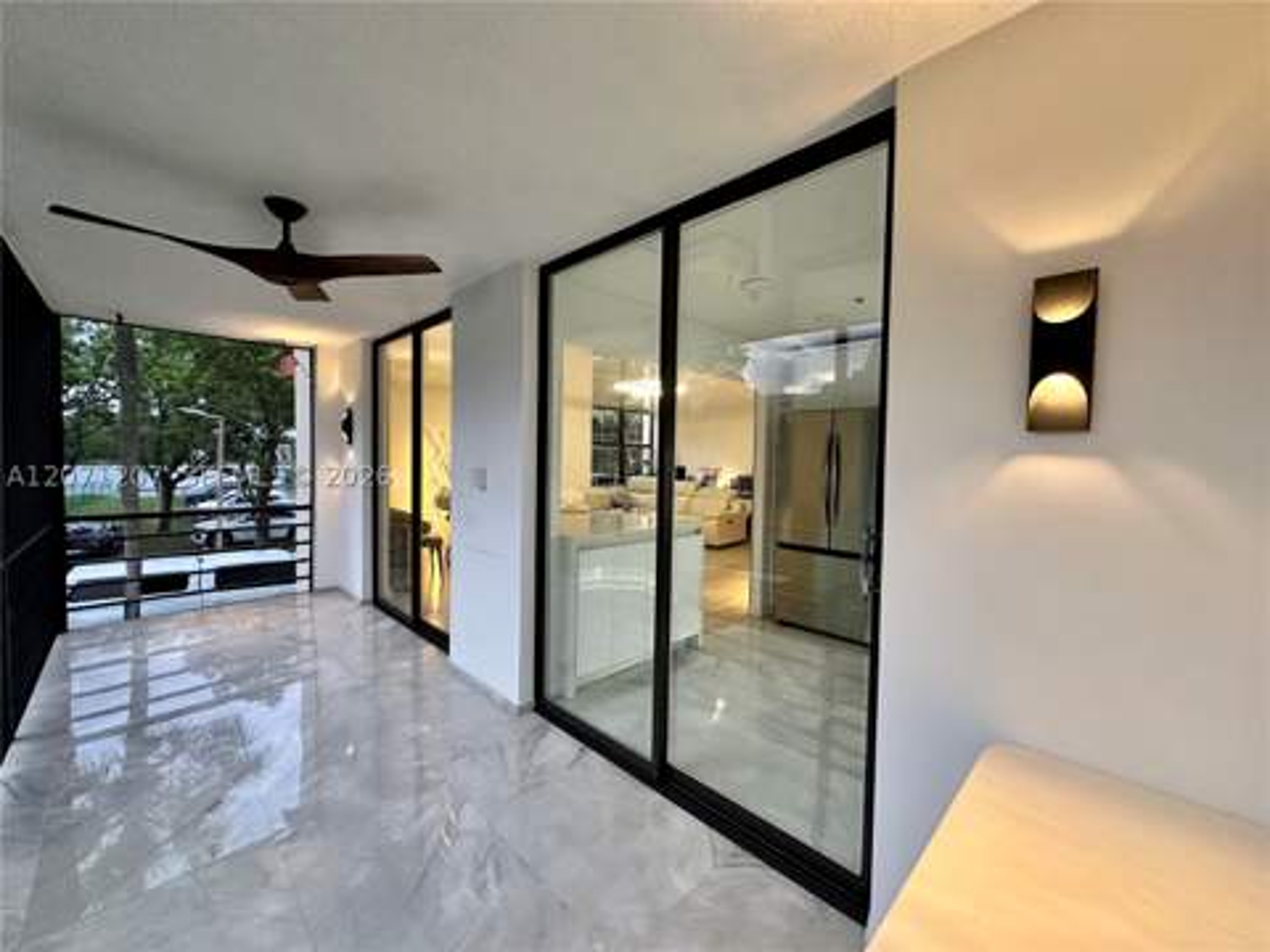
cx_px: 635
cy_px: 476
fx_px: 514
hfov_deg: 102.1
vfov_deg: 85.7
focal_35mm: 14
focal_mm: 2.22
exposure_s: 1/60
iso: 320
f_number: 2.2
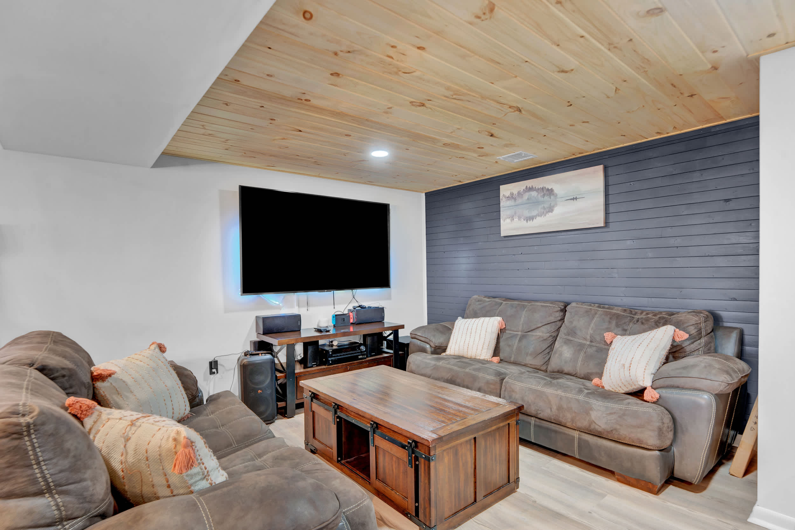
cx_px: 398
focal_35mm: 18
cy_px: 265
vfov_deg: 68.9
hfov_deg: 91.6
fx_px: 386
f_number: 8
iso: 400
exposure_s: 1/2.5
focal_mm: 17.5
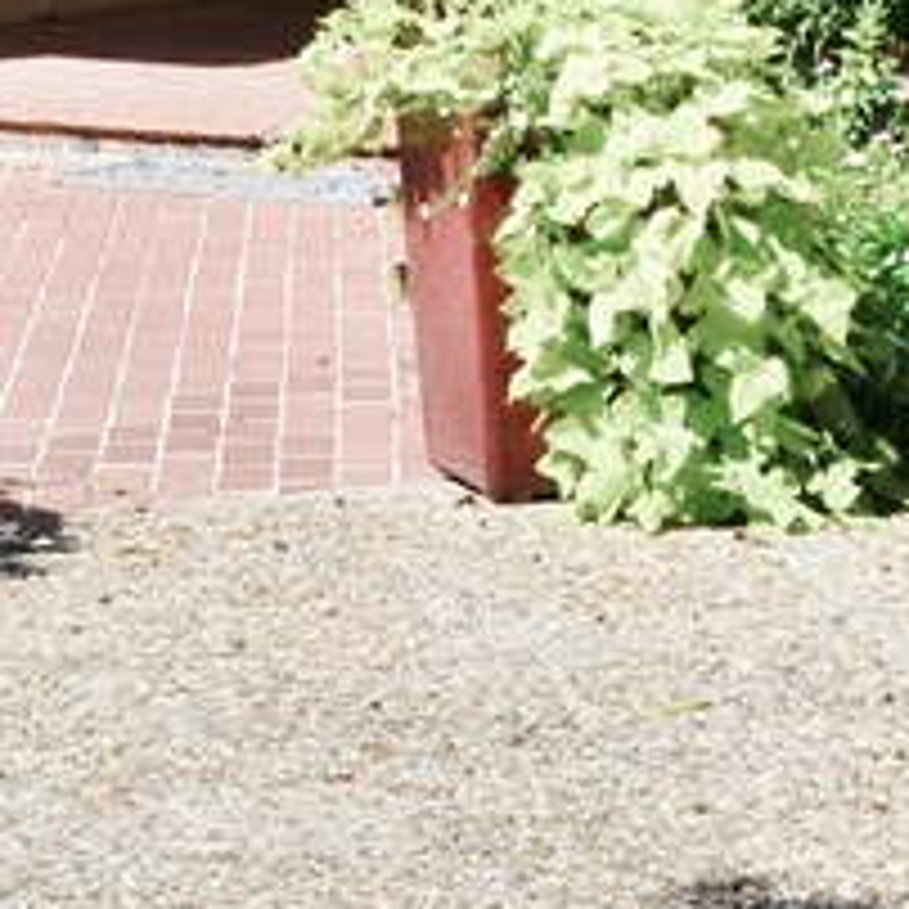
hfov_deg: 10.2
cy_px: -587
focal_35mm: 171
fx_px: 5089
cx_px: 101
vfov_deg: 9.8
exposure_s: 1/500
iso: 200
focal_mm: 25
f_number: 11
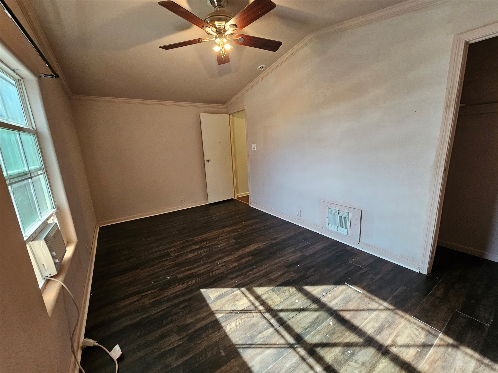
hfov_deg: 106.2
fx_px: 187
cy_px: 186
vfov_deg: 89.9
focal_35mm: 13
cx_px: 249
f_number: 2.2
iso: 320
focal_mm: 2.2
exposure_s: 1/40
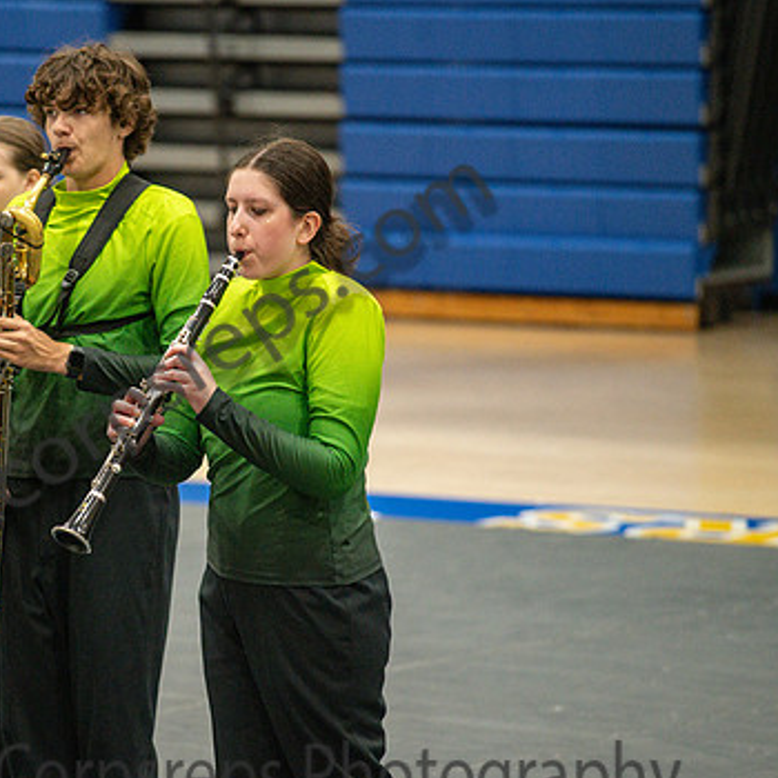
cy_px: 423
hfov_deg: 6.2
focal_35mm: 282
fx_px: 7171
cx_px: 151
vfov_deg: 6.2
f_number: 4
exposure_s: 1/500
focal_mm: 200
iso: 6400
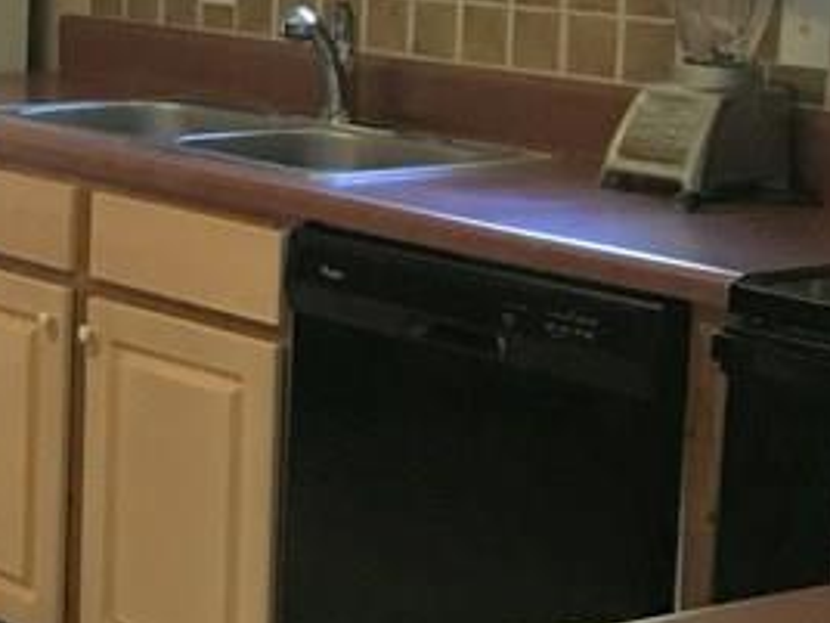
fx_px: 2661
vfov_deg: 13.3
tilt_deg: -5.1
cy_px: 139
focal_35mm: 111
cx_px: -588
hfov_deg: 15.6
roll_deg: +0.4
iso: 64
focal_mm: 4.15
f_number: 2.2
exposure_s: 1/15
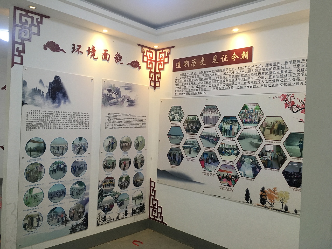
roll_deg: -5.4
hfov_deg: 61.7
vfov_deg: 48.2
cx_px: 166
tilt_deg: -1.1
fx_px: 278
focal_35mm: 29
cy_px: 124
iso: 160
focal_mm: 4.15
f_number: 2.2
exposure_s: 1/33
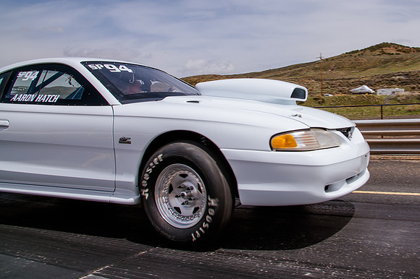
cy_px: 104
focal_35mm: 34
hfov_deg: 54.7
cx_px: 292
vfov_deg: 38.9
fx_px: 392
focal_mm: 24
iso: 200
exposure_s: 1/500
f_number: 10
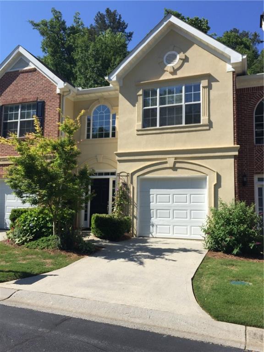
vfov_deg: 61.7
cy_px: 176
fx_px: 295
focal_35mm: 29
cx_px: 132
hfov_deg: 48.2
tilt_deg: +6.0
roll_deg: -0.6
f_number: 2.2
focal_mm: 4.15
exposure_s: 1/2083
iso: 32
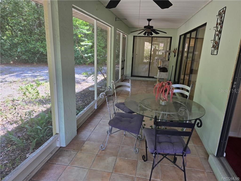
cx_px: 120
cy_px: 90
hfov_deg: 73.9
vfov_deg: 58.9
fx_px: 160
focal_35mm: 23
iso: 50
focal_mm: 6.3
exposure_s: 1/180
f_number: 1.7
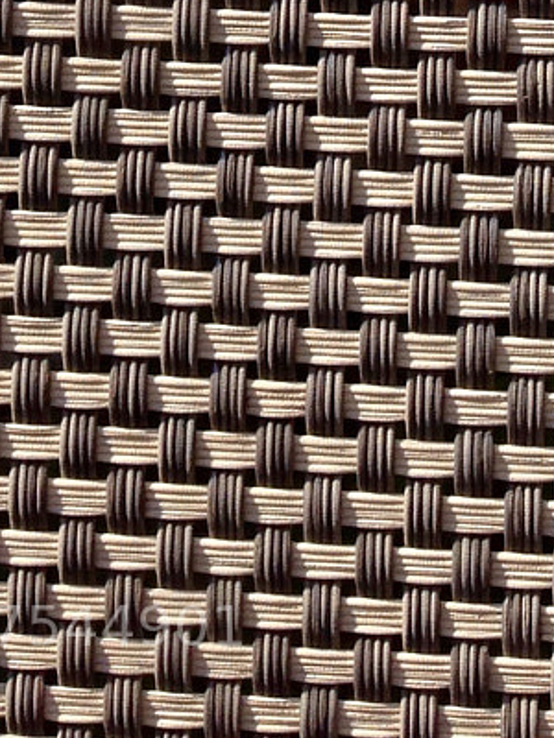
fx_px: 2817
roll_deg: -5.2
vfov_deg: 13.1
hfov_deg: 11.2
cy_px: -705
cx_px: 386
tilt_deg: -16.1
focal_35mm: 132
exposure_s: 1/1043
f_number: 2.4
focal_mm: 4.12
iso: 50
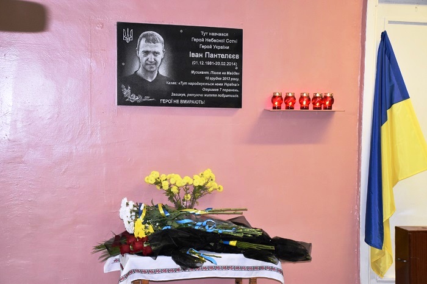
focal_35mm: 68
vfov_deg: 20.1
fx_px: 800
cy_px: 142
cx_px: 214
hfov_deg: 29.9
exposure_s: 1/60
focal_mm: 45
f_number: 4.5
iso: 2800
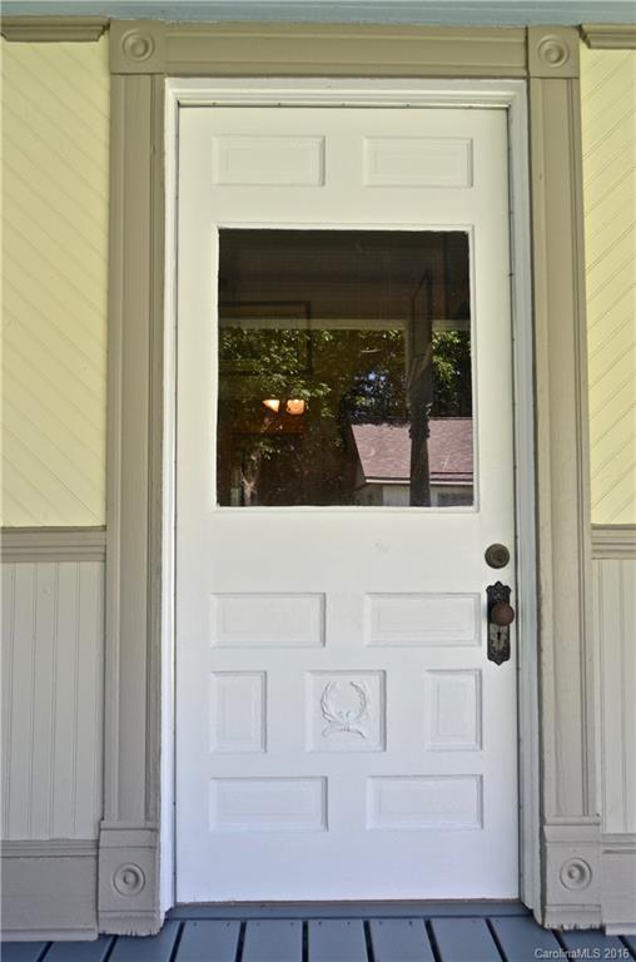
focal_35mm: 33
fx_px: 879
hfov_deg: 39.8
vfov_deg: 57.3
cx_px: 318
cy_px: 481
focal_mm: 22
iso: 220
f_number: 5.6
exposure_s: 1/125
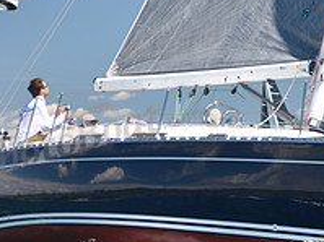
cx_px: 288
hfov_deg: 7.7
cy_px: 30
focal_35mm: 258
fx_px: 2413
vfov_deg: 5.7
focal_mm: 92
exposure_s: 1/1000
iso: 200
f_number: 2.8
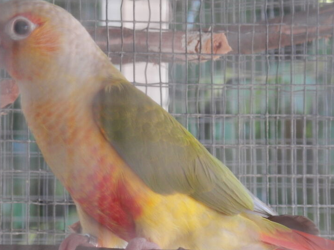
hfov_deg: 4.7
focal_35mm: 420
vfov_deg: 3.5
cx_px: 122
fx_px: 4052
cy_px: 155
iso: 200
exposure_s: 1/30
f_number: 6.5
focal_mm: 53.9
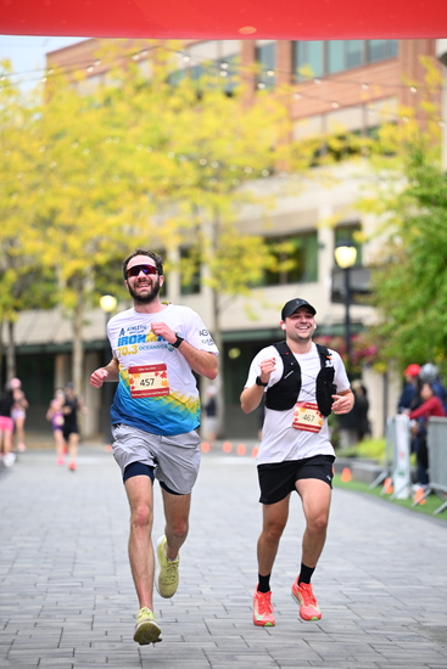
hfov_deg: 10.2
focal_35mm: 135
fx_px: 2513
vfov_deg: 15.2
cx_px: 224
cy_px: 334
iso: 1000
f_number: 2.8
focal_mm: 135
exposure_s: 1/2000
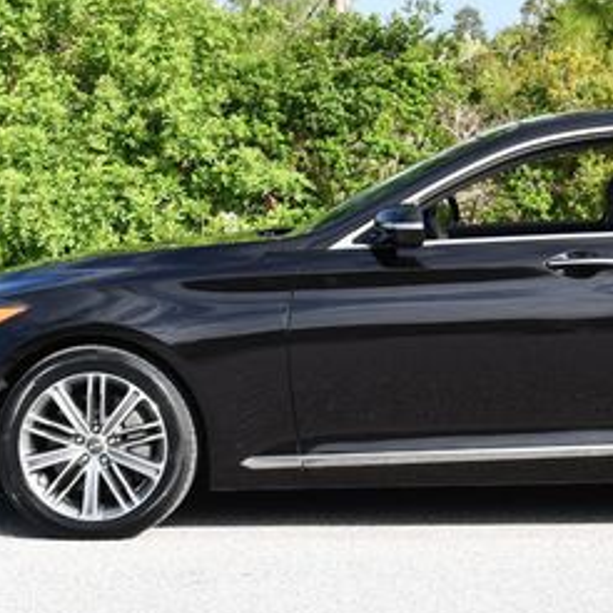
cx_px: 576
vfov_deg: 15.1
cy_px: 147
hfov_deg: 15.0
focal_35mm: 115
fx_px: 2304
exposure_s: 1/250
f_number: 8
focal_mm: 26
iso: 200
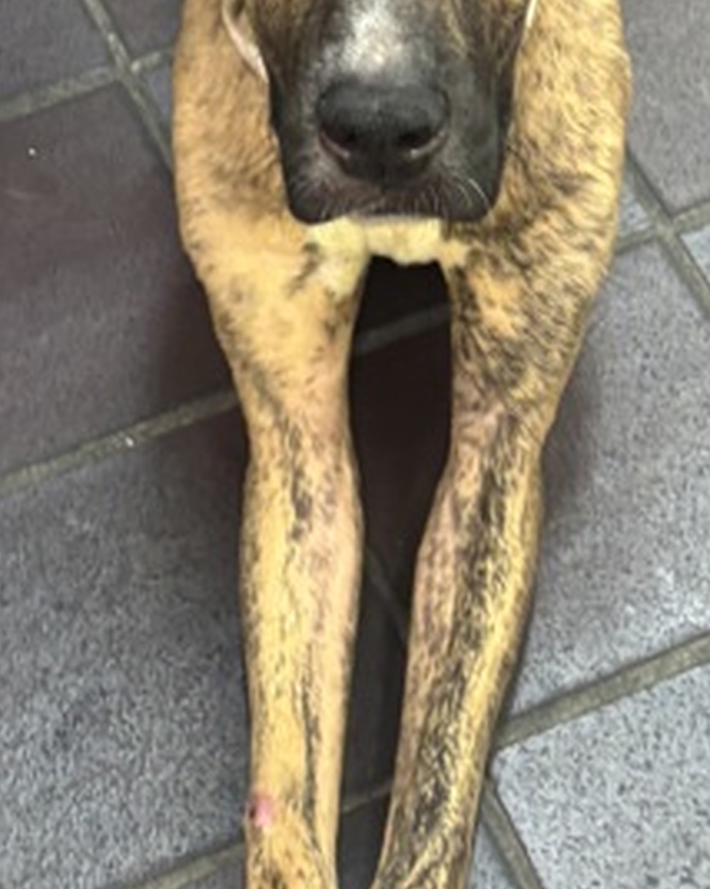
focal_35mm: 97
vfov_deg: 19.6
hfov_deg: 15.8
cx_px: 372
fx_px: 2551
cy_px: 189
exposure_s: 1/60
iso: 200
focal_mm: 5.96
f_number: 1.6
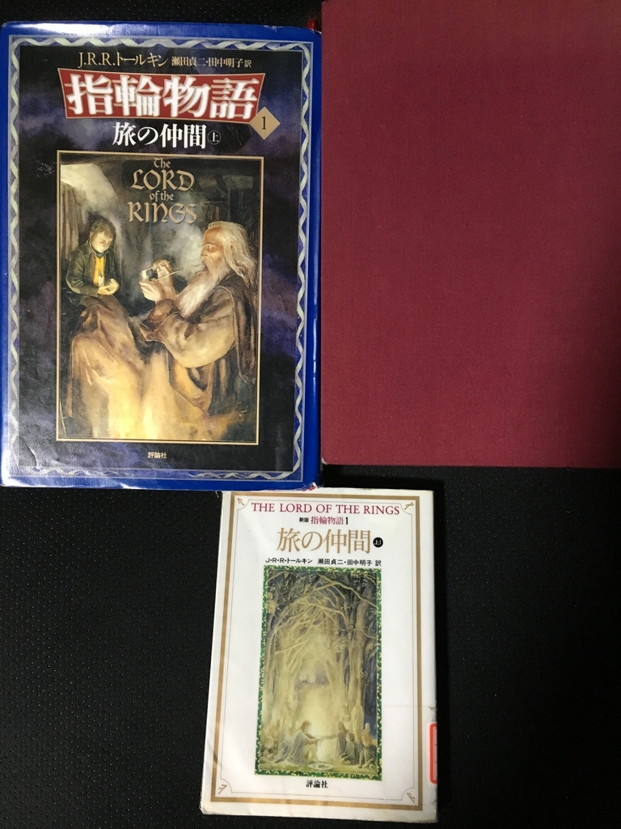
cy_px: 414
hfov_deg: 48.2
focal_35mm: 29
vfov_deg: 61.7
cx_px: 310
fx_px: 694
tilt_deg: -80.5
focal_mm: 4.15
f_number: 2.2
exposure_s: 1/24
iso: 200
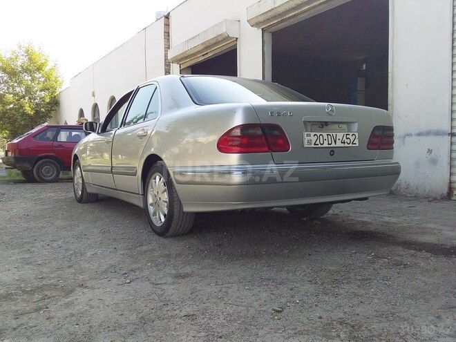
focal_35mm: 31
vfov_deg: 45.4
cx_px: 228
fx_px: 408
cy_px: 171
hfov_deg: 58.4
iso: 40
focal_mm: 3.3
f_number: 2.2
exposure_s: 1/361
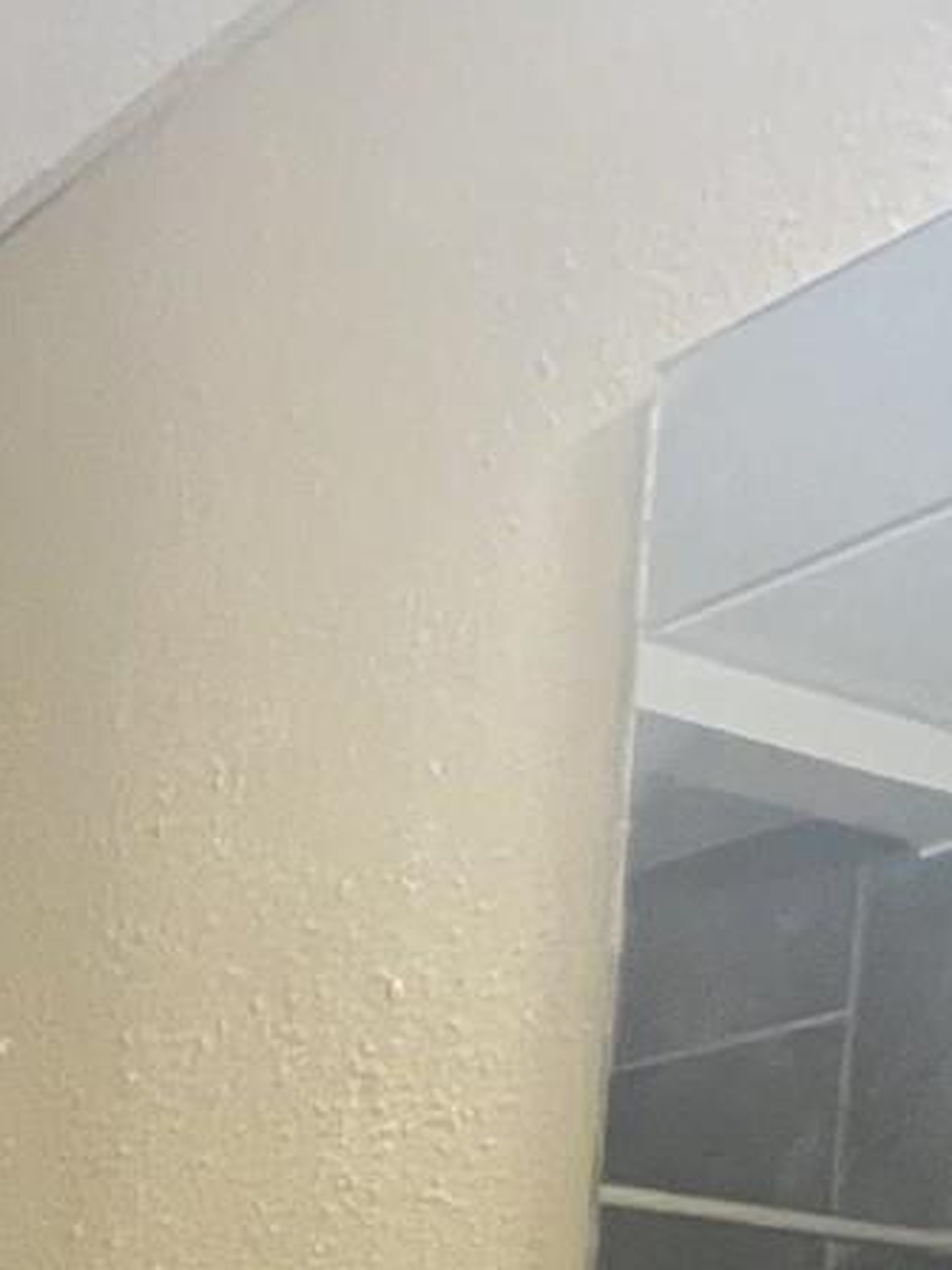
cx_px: -617
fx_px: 2458
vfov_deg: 21.6
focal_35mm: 67
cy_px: 2134
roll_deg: -1.6
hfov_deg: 18.5
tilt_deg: -7.5
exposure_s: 1/60
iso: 400
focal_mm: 1.57
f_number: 1.8
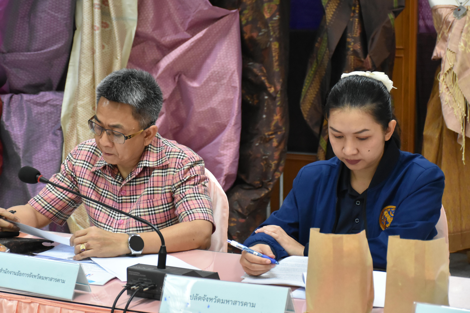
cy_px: 156
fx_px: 1175
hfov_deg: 22.6
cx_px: 235
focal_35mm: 90
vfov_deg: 15.2
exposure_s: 1/125
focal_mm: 60
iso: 3200
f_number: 5
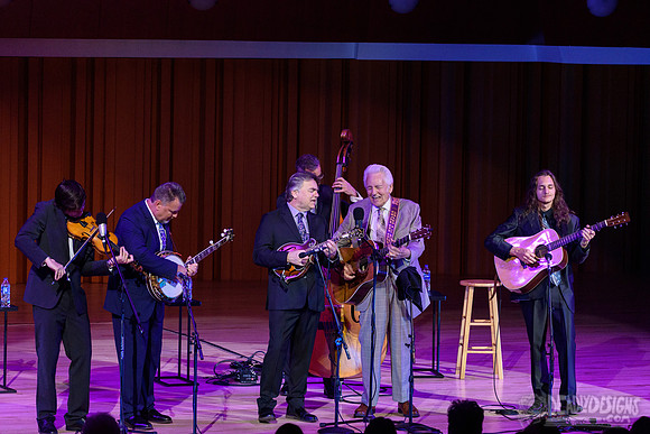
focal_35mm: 163
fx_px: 2949
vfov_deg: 8.4
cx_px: 336
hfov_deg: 12.6
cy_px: 218
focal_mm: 150
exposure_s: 1/500
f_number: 5
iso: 2500
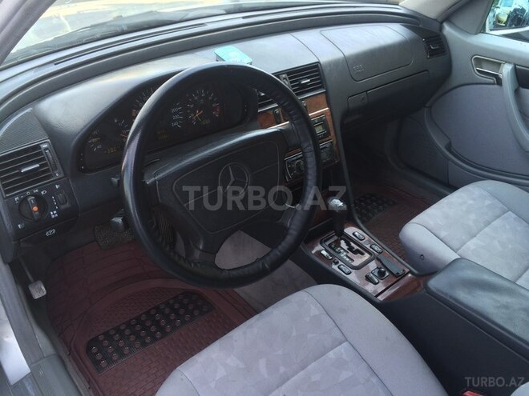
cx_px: 264
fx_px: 443
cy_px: 198
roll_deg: -3.5
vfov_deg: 48.2
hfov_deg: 61.7
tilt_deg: -36.5
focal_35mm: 29
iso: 40
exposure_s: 1/100
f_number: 2.2
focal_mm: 4.15
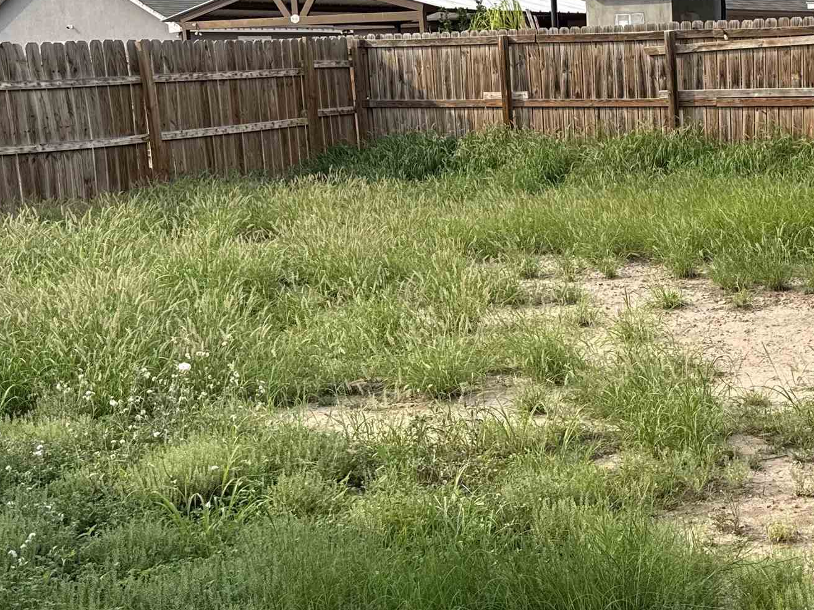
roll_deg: +1.7
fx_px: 1316
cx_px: 713
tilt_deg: -10.1
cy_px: 317
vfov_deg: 26.1
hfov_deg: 32.8
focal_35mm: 56
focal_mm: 6.76
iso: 80
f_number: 1.78
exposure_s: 1/2907
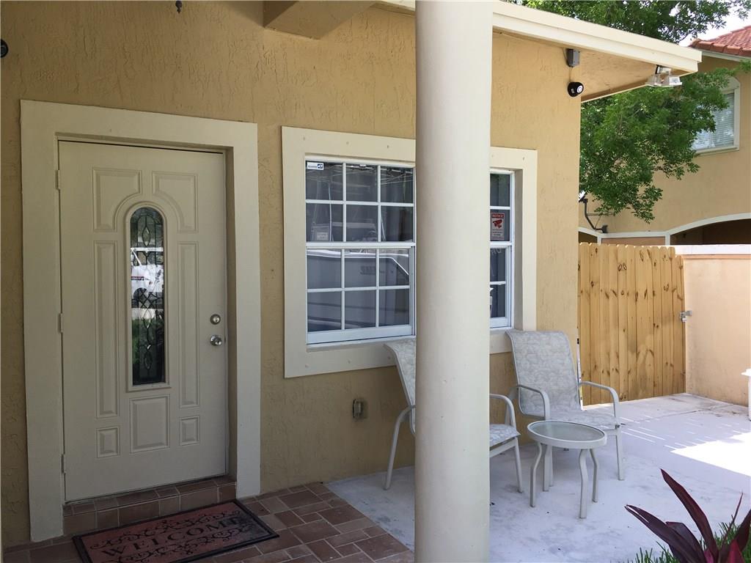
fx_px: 629
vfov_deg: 48.2
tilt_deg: -2.1
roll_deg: +0.3
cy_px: 282
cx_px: 376
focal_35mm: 29
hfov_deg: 61.7
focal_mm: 4.15
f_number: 2.2
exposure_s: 1/427
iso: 25
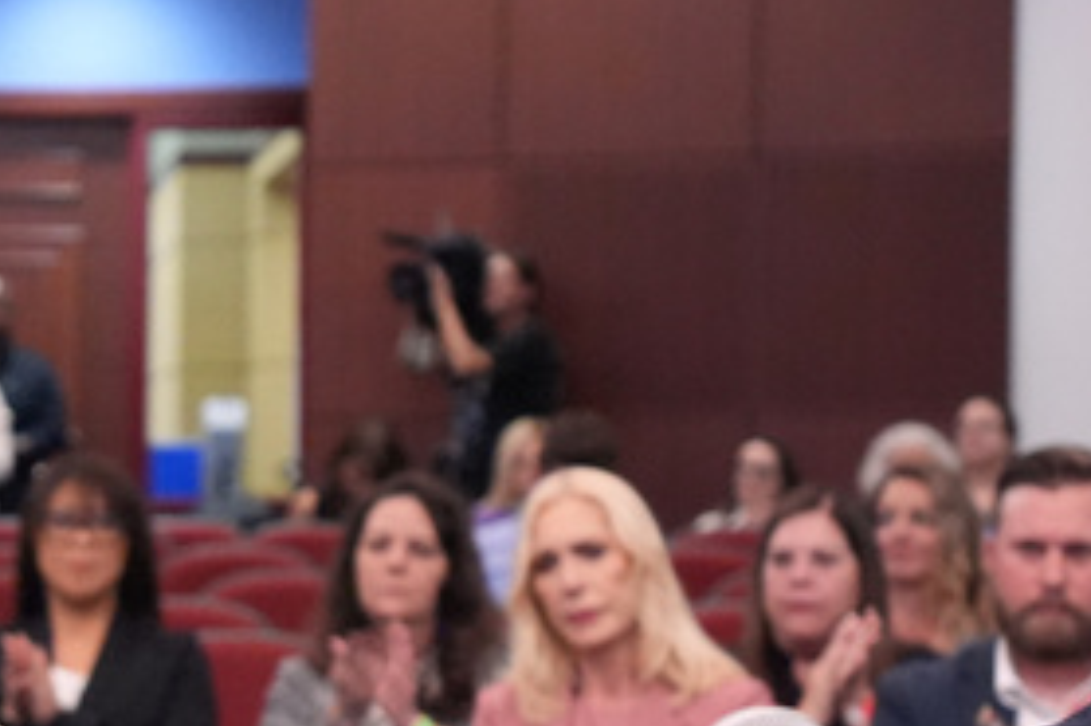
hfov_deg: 15.5
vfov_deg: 10.5
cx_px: -126
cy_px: 695
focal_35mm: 129
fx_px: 3907
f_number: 2.8
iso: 5000
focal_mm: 35
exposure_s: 1/320
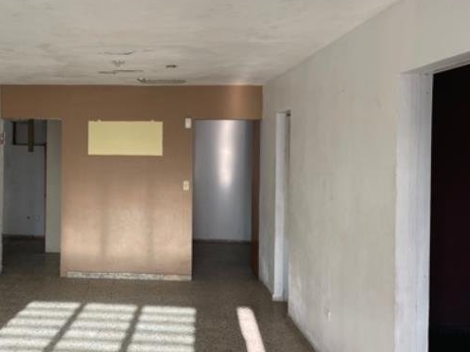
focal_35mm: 42
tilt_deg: -1.1
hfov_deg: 43.0
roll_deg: -0.8
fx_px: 570
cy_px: 151
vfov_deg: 34.3
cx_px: 103
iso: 32
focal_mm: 4.2
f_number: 1.6
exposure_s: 1/209
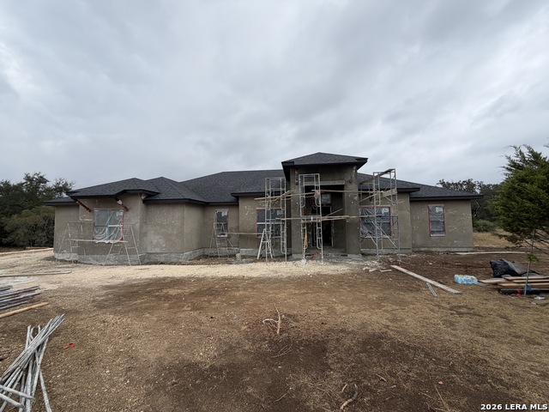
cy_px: 206
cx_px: 274
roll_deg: +1.4
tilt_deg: +4.0
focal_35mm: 14
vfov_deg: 85.7
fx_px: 222
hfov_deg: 102.1
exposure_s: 1/502
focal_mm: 2.22
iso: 50
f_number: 2.2
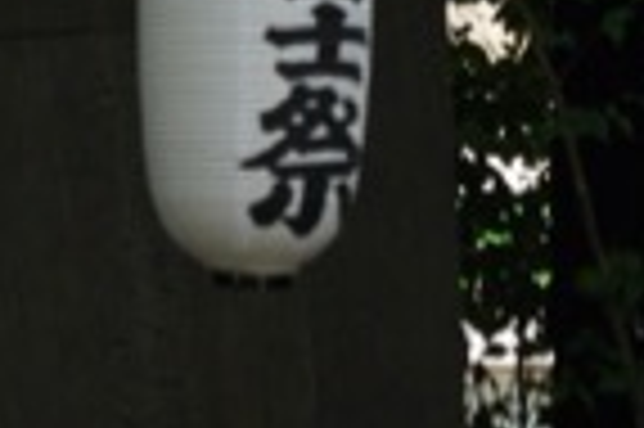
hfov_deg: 5.4
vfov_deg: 3.7
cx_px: -698
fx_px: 6701
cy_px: 460
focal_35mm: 375
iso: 2000
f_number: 5.6
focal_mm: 56
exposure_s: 1/1000
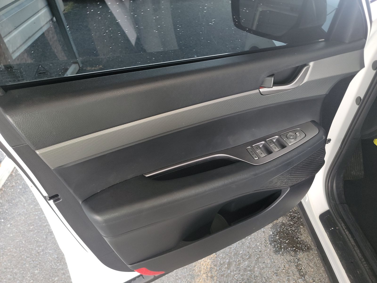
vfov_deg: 56.8
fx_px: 261
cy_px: 142
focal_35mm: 24
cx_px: 188
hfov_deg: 71.6
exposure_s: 1/59
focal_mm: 6.7
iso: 337
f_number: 1.8
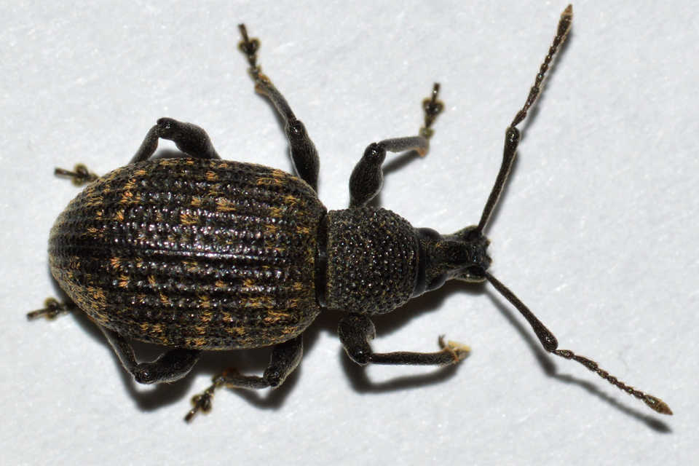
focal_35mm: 150
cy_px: 233
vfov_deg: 9.1
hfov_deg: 13.7
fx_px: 2912
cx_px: 350
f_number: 20
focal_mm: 100
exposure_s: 1/200
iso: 100
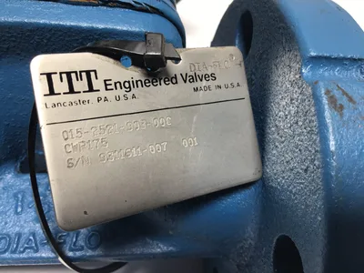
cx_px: 182
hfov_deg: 58.4
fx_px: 326
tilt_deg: -58.2
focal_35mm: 31
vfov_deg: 45.4
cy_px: 136
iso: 32
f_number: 2.4
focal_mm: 3.3
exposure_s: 1/60
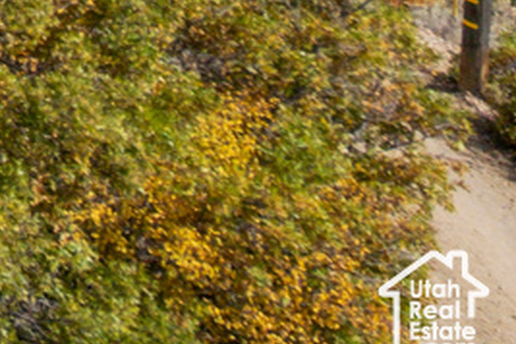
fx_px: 2422
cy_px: -932
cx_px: -1459
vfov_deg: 6.7
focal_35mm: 169
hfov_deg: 8.1
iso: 130
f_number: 2.8
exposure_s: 1/2000
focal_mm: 8.38
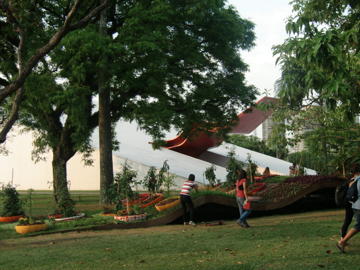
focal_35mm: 47
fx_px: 489
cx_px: 180
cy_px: 135
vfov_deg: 30.9
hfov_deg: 40.4
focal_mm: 8.4
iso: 64
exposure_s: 1/125
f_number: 4
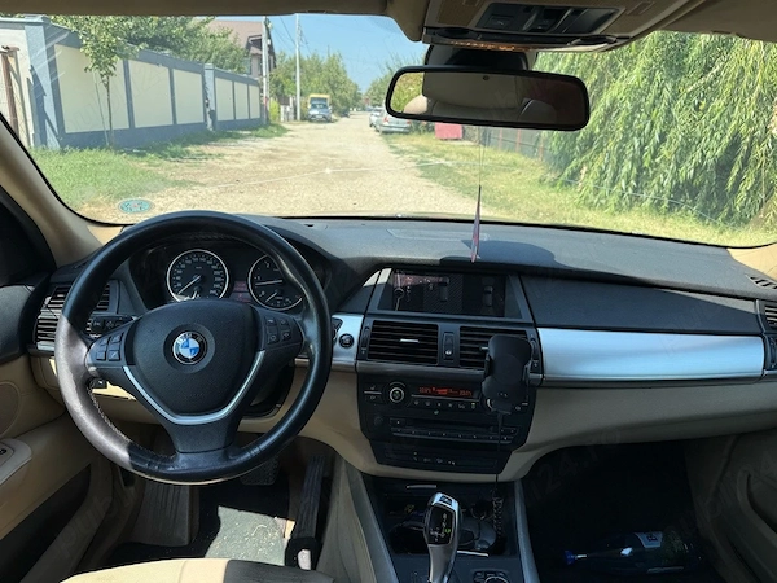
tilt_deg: -15.2
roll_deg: -1.9
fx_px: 539
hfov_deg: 71.6
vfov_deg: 56.8
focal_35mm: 24
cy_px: 292
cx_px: 388
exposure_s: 1/1091
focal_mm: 6.76
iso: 80
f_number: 1.78
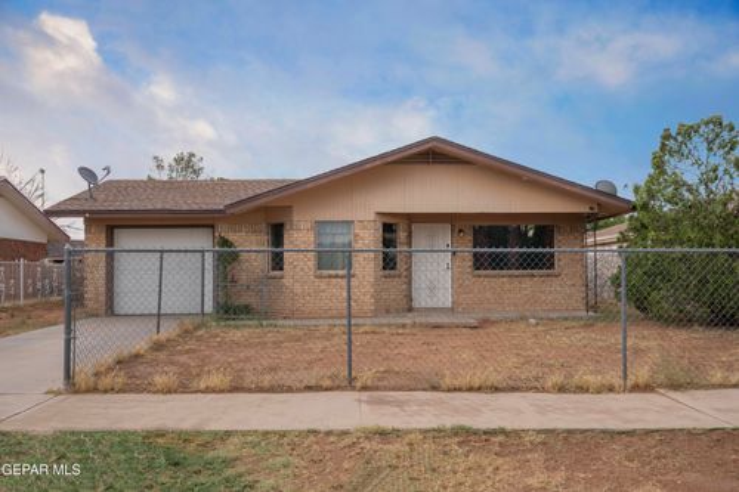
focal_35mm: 30
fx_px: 616
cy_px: 246
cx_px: 370
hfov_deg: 61.9
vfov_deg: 43.6
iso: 400
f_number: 9
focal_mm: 30
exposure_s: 1/80
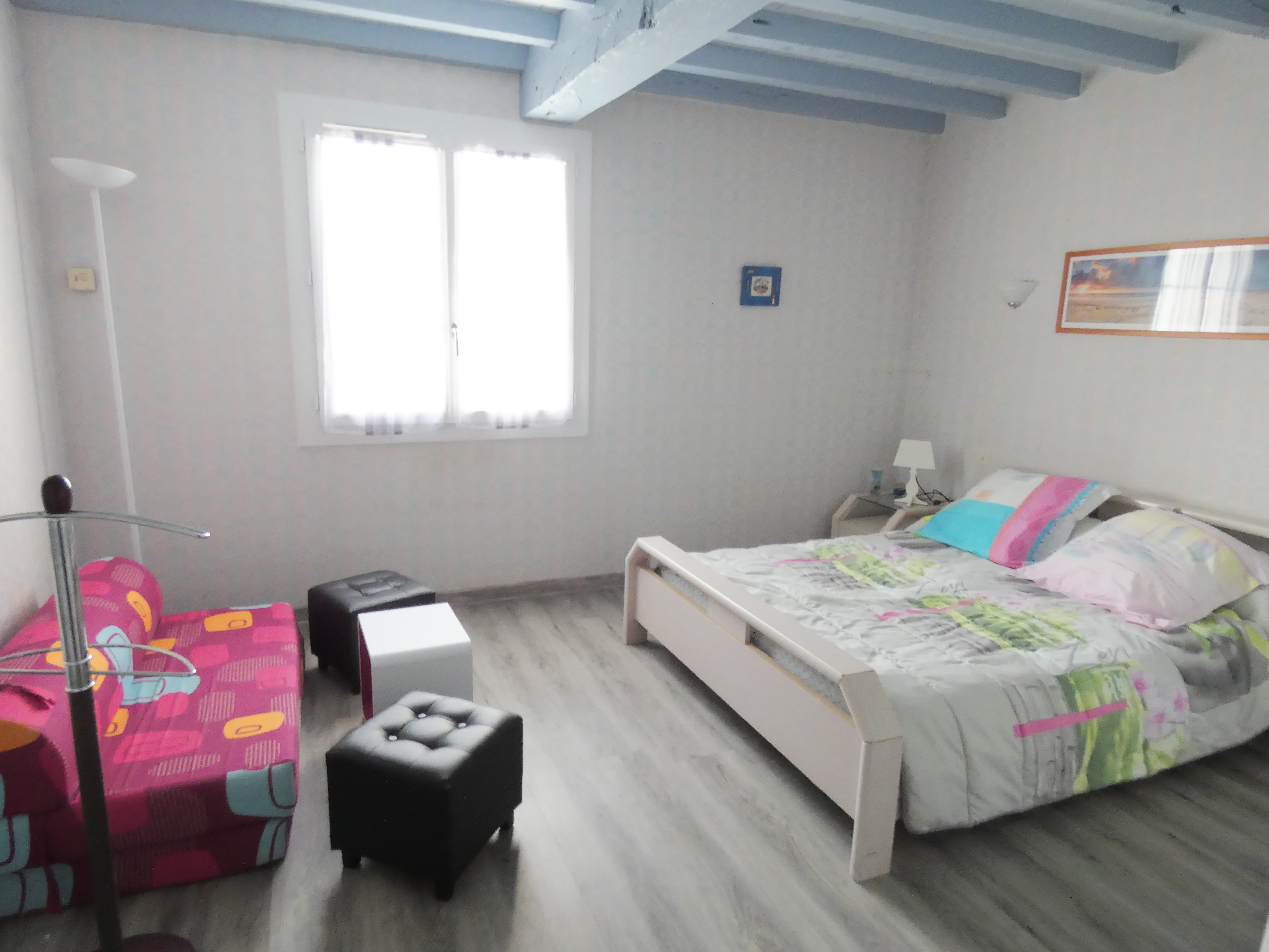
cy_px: 476
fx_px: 733
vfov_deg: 66.0
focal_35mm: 20
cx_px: 634
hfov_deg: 81.7
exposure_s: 1/60
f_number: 2.8
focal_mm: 3.6
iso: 160
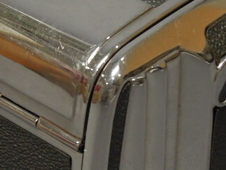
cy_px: 68
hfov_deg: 11.9
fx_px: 1084
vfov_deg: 8.9
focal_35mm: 166
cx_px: 56
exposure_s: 1/50
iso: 180
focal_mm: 8.1
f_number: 4
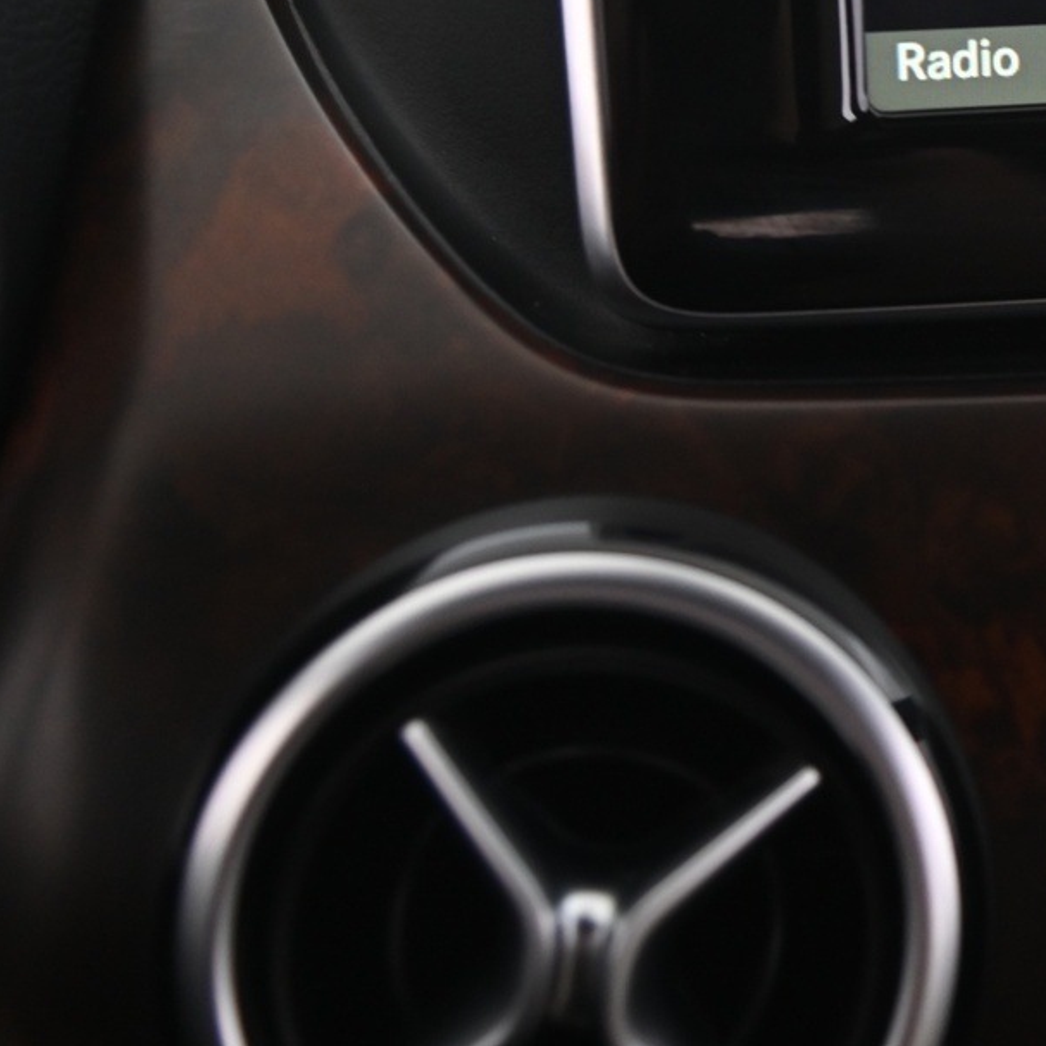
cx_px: 1306
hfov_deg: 16.6
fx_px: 3419
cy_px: 143
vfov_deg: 17.2
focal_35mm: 100
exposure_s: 1/20
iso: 2000
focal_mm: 44
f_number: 4
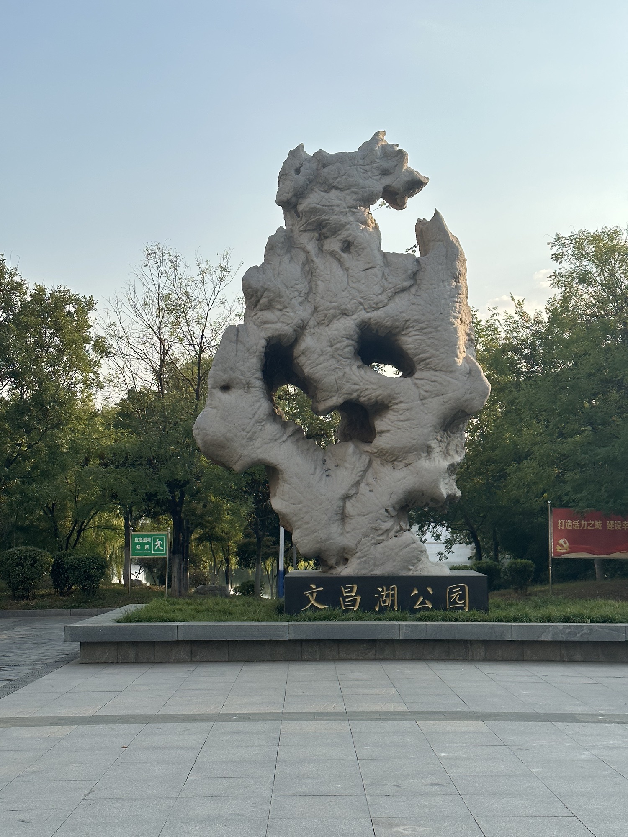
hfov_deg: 30.3
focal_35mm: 48
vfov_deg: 39.7
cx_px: 314
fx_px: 1161
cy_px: 418
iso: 64
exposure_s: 1/2890
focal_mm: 6.86
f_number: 1.78
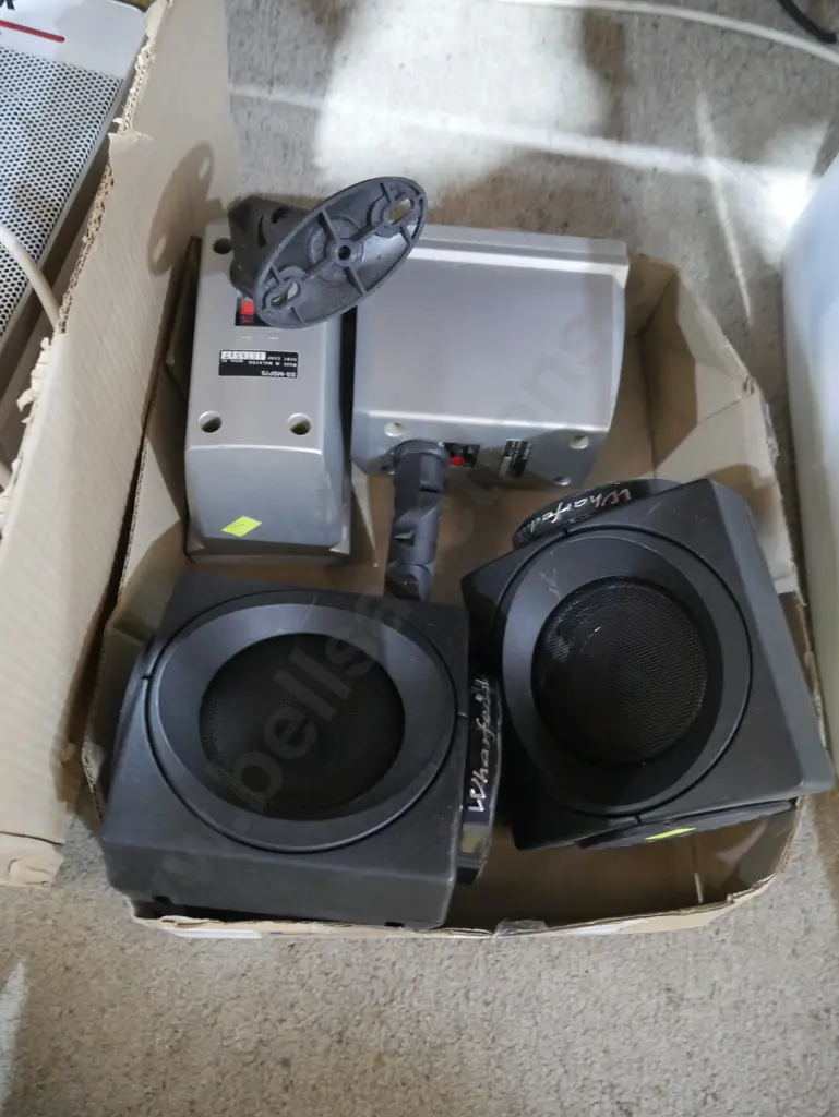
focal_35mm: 28
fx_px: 904
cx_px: 420
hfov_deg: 49.8
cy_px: 558
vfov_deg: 63.4
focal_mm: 14
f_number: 3.5
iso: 3200
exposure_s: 1/30
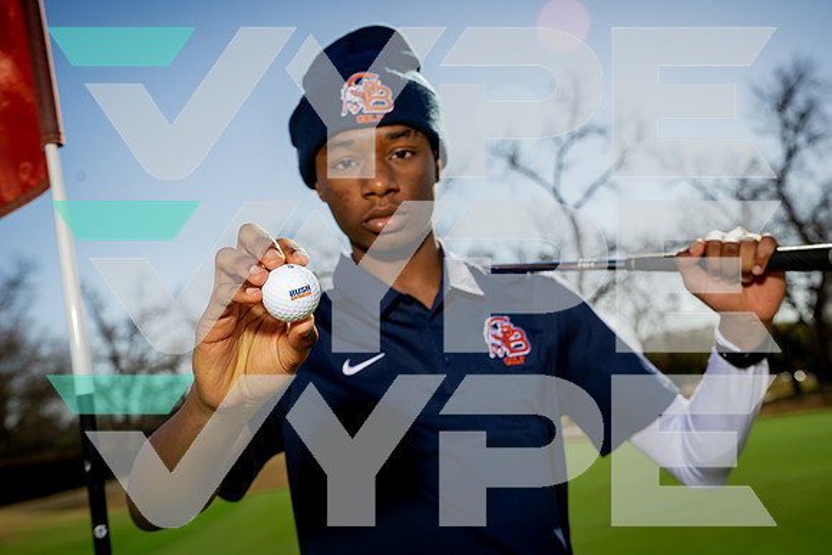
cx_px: 416
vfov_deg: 27.0
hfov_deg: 39.6
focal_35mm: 50
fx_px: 1156
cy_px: 278
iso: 100
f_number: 6.3
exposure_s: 1/250
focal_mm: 50
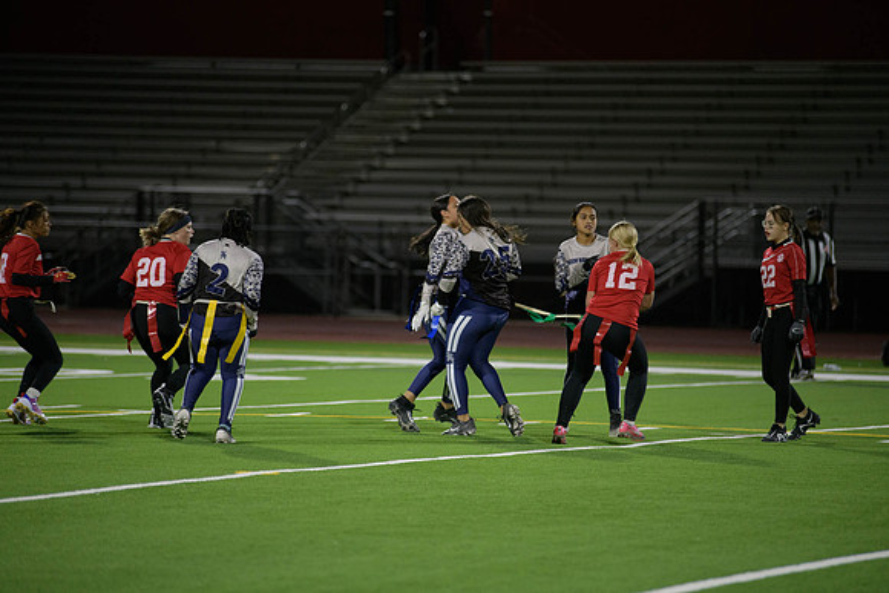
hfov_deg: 10.3
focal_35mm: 200
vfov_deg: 6.9
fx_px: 4940
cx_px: 444
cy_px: 296
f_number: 2.8
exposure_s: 1/640
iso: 2500
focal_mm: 200
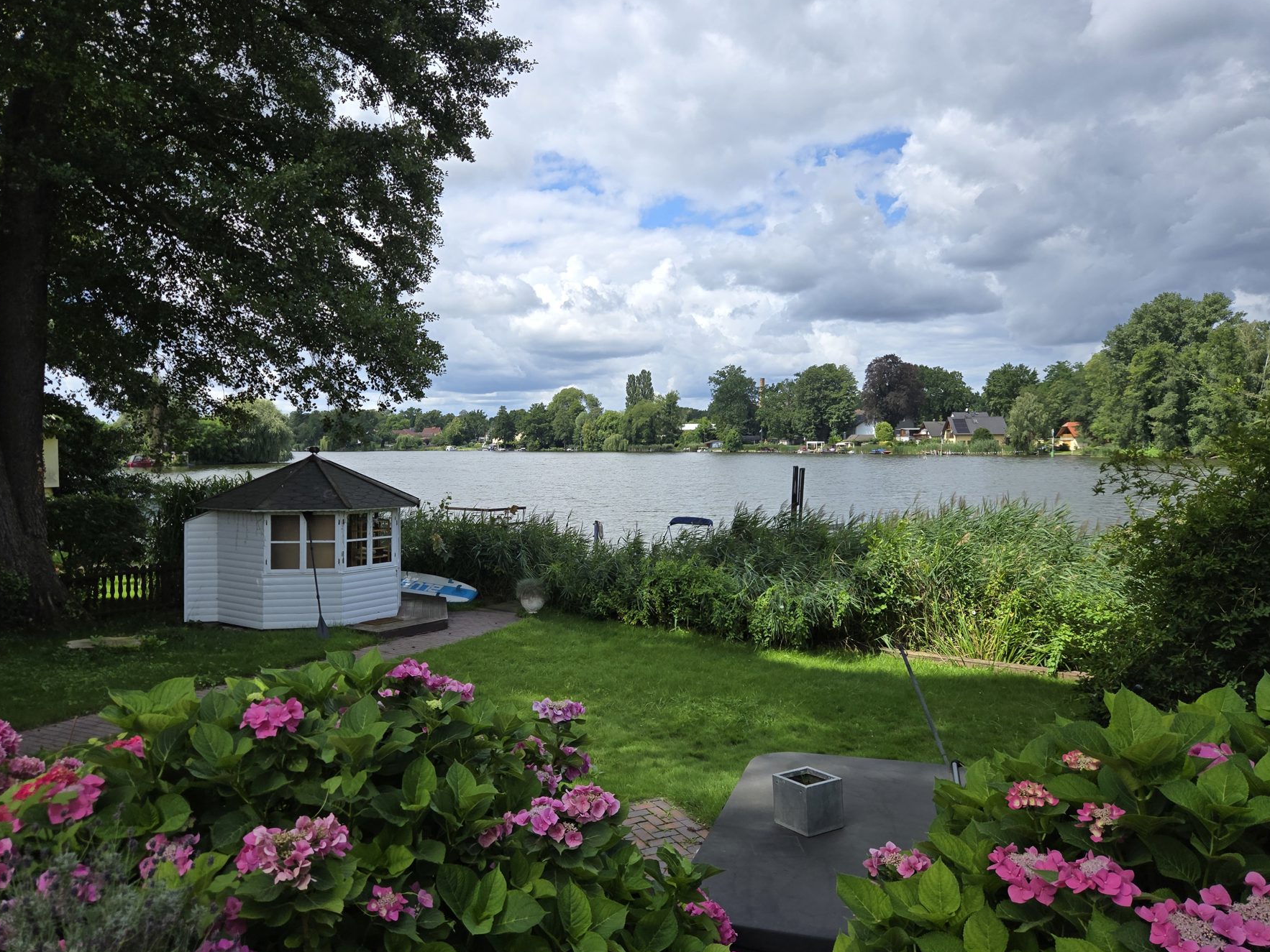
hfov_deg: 69.3
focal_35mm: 25
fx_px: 917
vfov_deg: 54.9
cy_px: 497
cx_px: 599
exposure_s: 1/2921
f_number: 1.8
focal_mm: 5.4
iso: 50
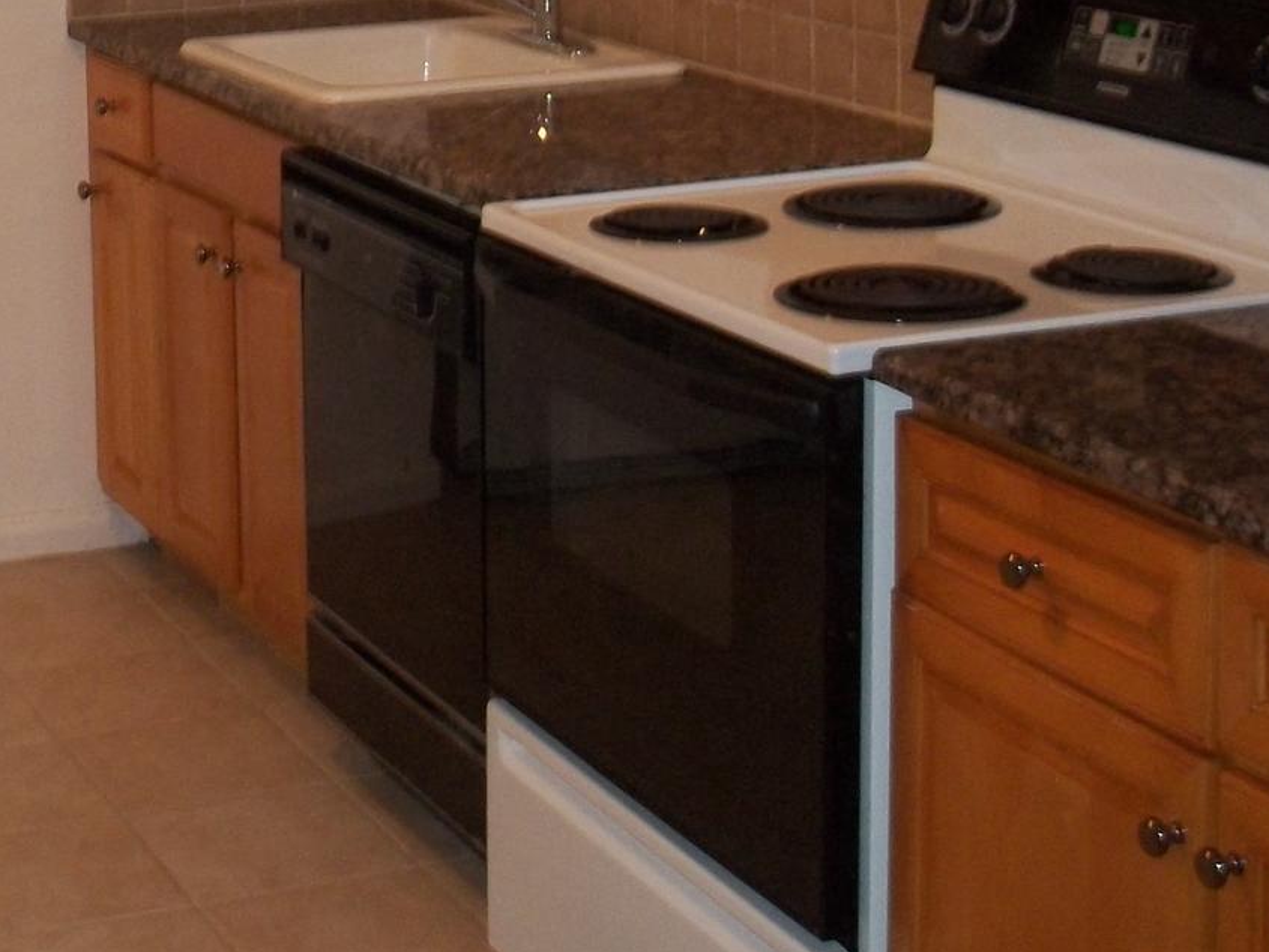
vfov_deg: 17.9
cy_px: -27
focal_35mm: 80
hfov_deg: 23.8
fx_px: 2933
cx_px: 155
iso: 160
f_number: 3.3
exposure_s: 1/30
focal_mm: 5.9
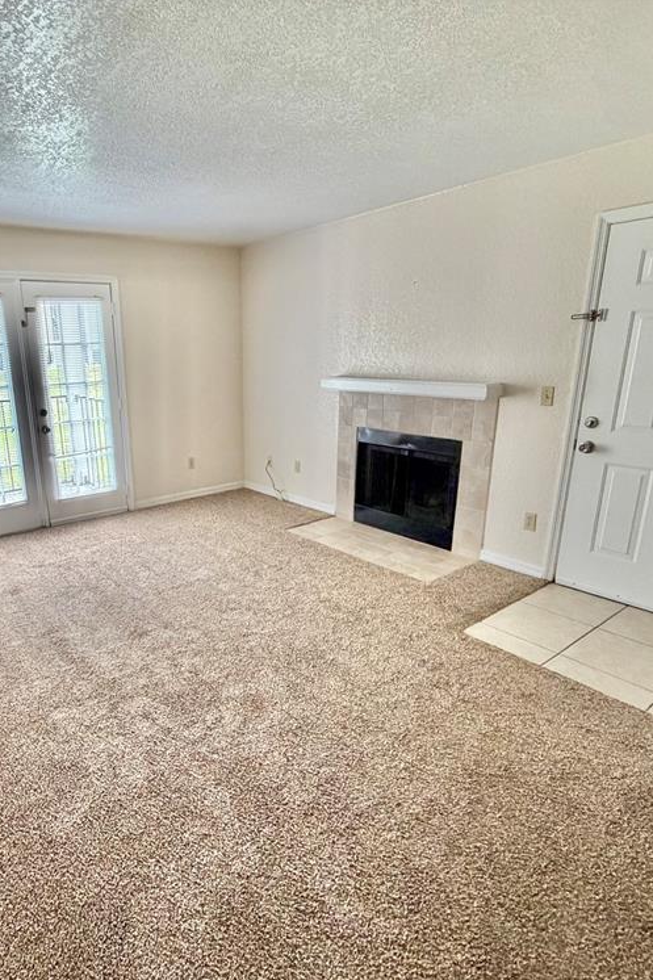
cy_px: 501
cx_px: 222
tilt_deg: -15.9
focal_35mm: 20
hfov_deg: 60.6
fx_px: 544
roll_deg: +1.9
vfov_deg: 84.0
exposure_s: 1/104
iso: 320
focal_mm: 2.22
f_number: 2.2
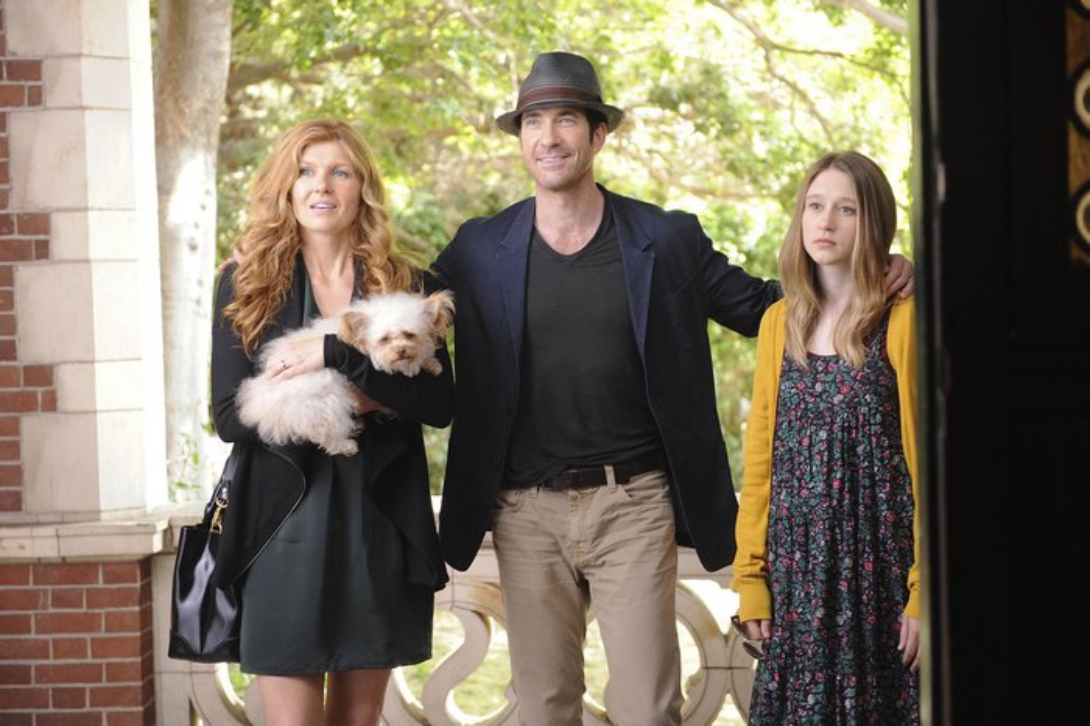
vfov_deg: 19.4
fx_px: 2118
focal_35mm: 70
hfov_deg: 28.9
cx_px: 545
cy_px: 363
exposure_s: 1/160
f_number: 4
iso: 1250
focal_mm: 70
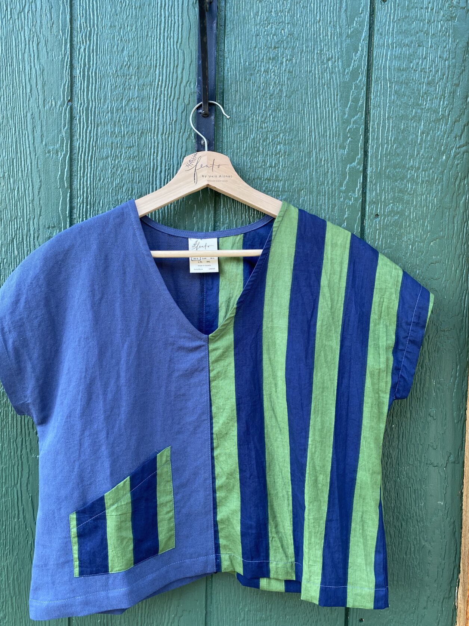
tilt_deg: -2.5
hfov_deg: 48.1
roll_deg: -1.4
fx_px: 524
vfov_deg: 61.6
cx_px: 208
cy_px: 337
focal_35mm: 29
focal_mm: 4.25
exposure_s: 1/122
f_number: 1.8
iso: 64
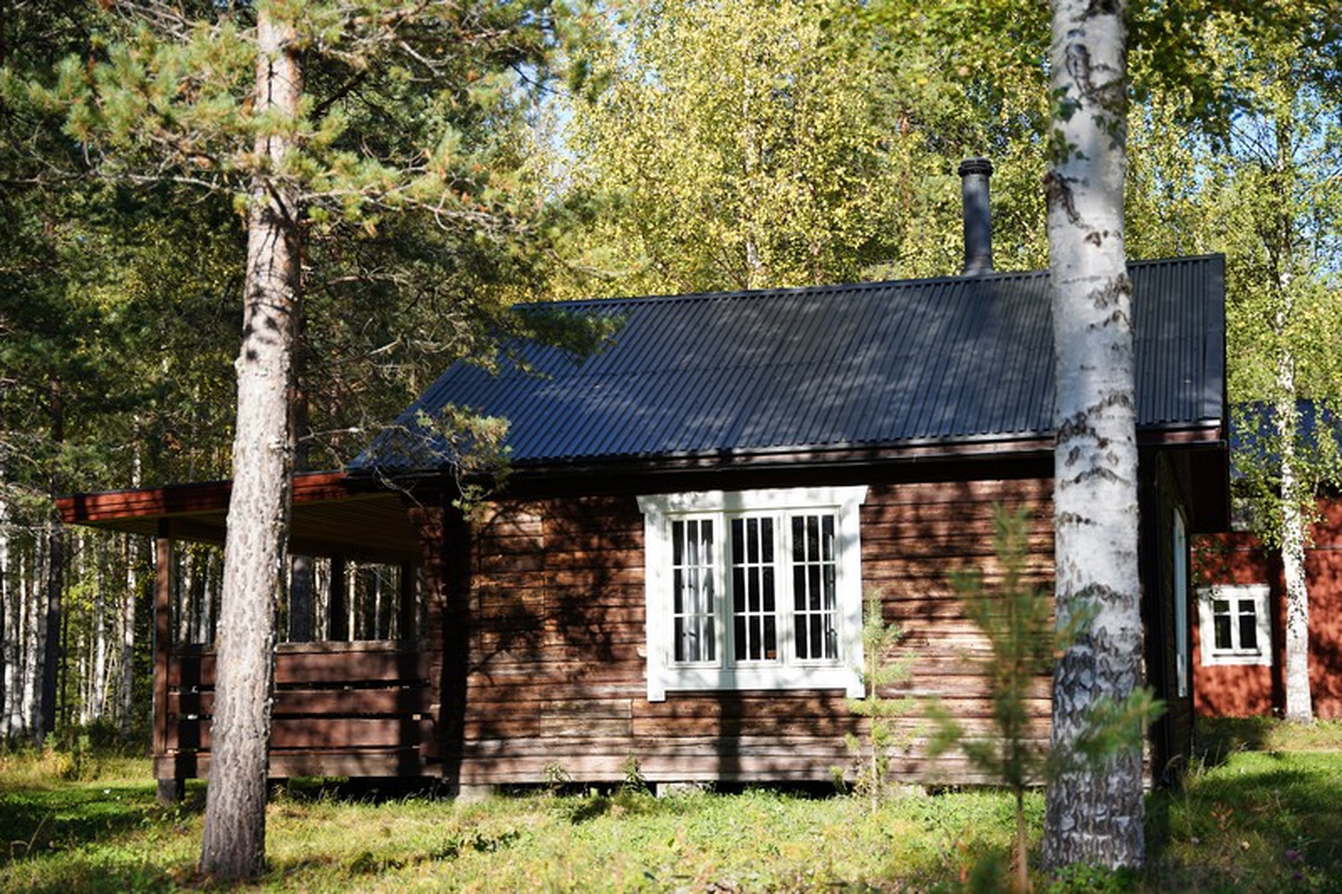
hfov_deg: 35.9
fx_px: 2068
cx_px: 671
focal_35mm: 56
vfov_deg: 24.4
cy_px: 447
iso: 100
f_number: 2.8
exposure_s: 1/500
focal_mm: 55.5
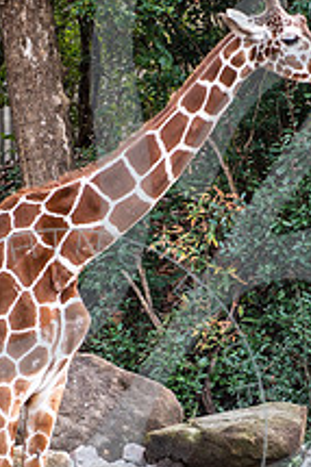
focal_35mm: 419
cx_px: 163
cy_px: 265
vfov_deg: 4.9
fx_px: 5438
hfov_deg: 3.3
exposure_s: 1/400
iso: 100
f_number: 2.8
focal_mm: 200
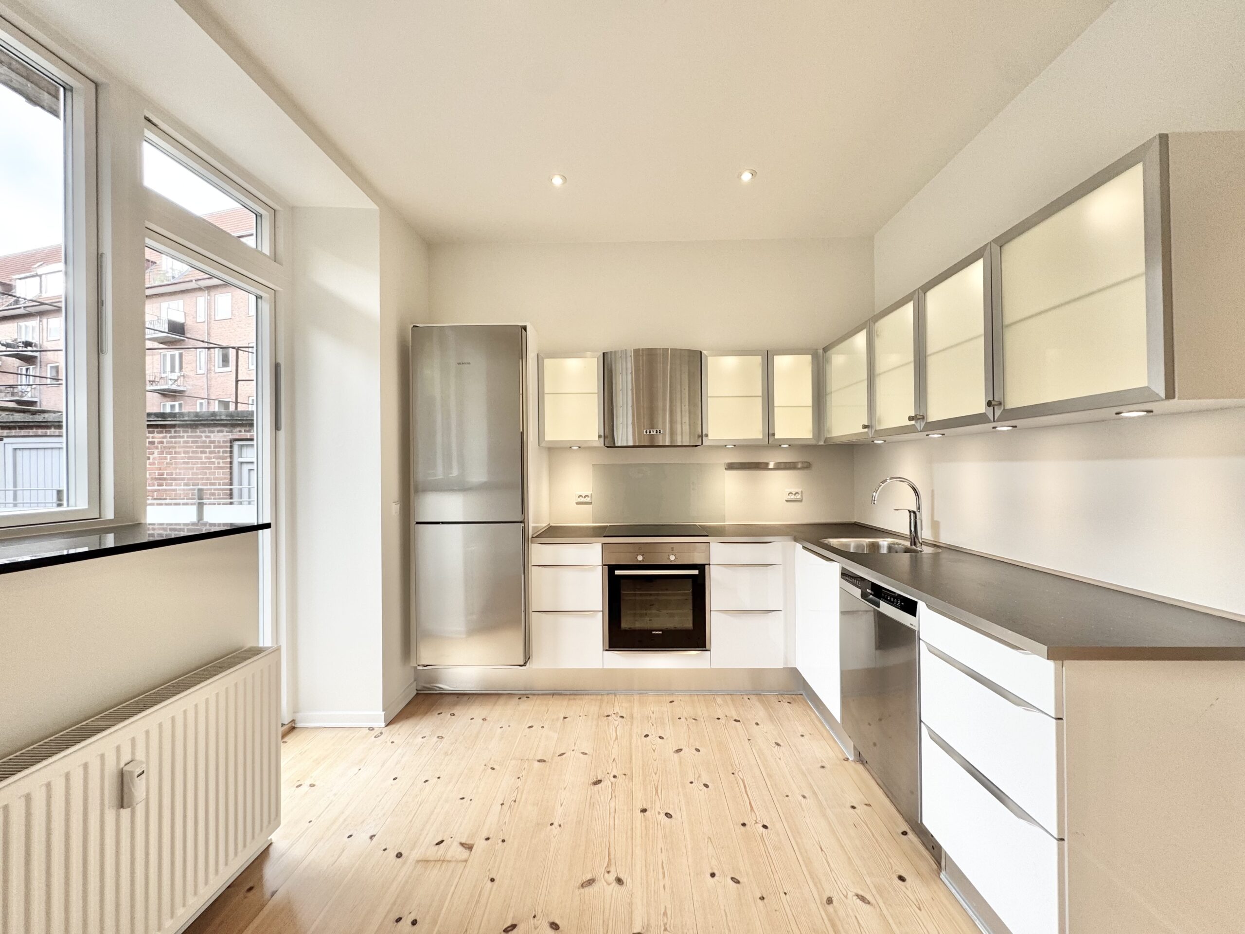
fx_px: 504
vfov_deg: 85.7
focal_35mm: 14
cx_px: 622
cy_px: 467
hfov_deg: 102.1
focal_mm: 2.22
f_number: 2.2
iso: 80
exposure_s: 1/99
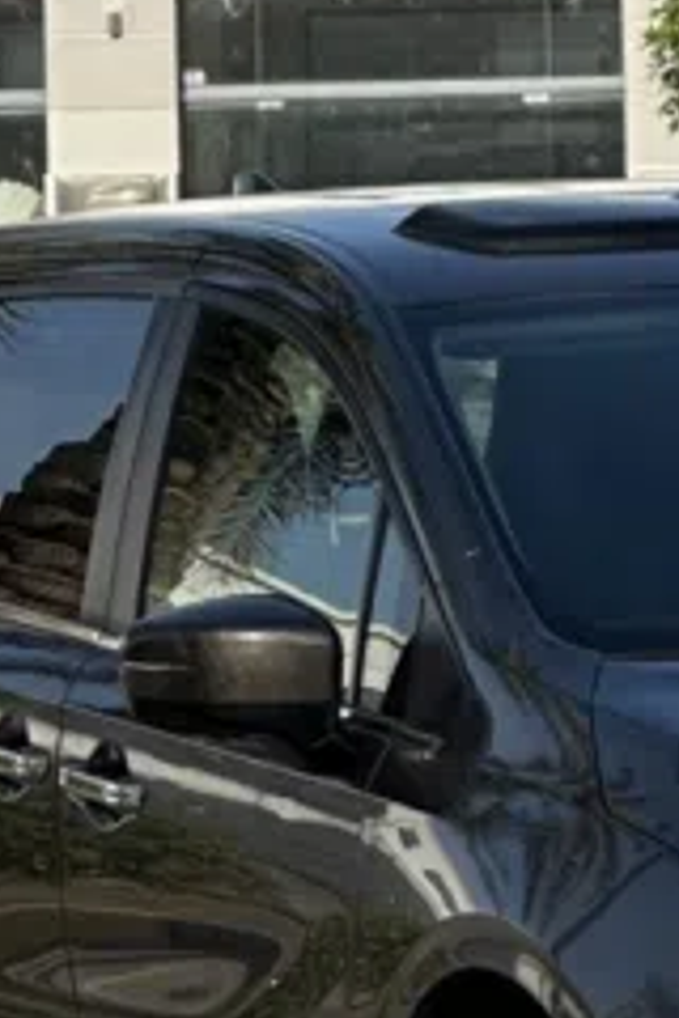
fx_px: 6054
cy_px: 751
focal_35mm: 214
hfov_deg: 6.4
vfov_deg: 9.6
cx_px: 883
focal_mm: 9
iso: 32
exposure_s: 1/277
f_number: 2.8
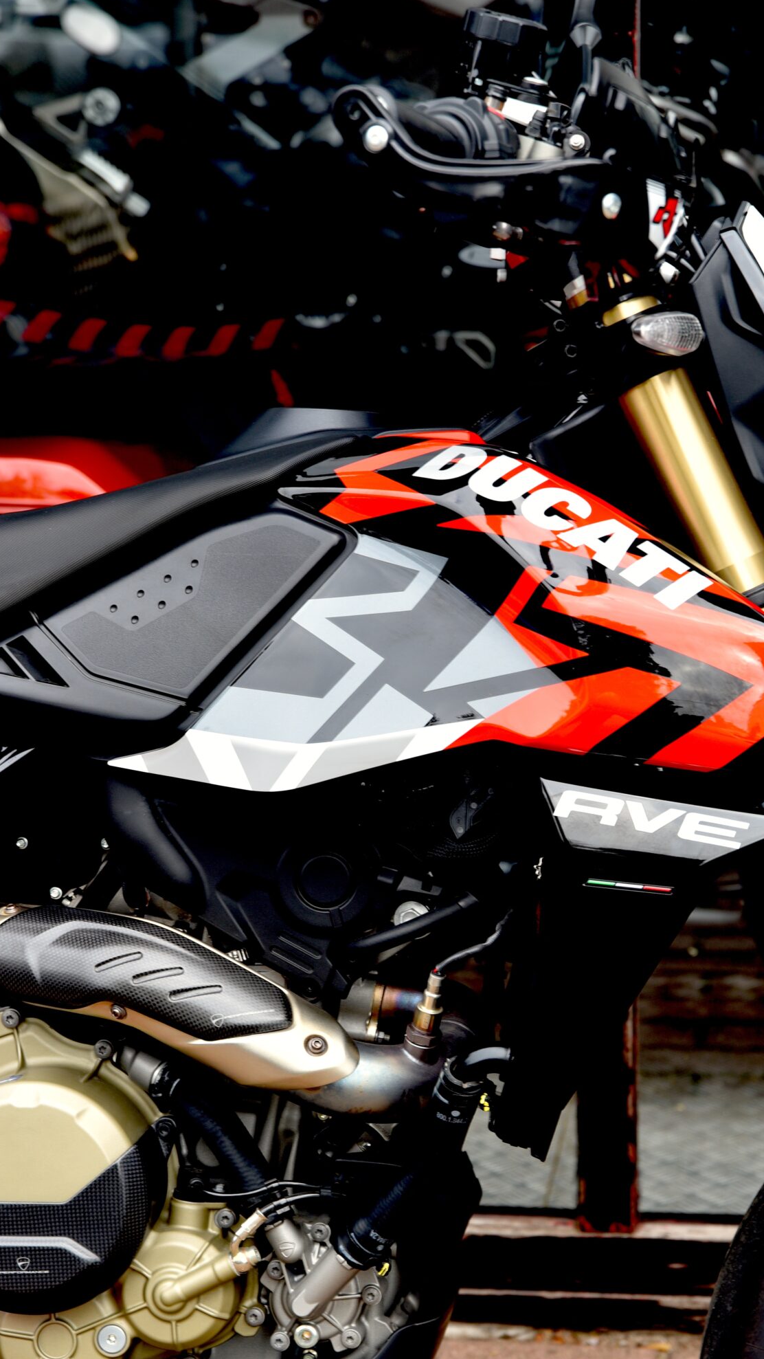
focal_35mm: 95
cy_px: 854
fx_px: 3422
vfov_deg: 22.4
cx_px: 494
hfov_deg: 12.7
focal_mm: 70
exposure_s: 1/100
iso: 200
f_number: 5
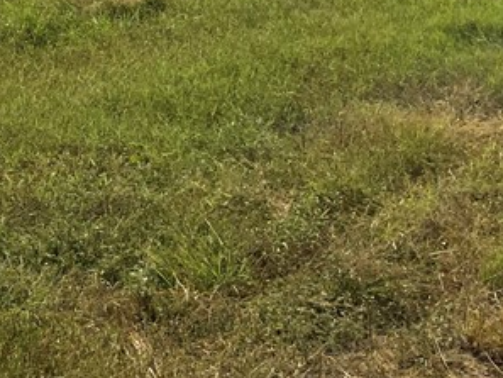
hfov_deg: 18.5
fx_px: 1454
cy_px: -186
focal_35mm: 100
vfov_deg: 13.9
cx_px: -115
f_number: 1.8
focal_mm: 3
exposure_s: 1/4785
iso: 20
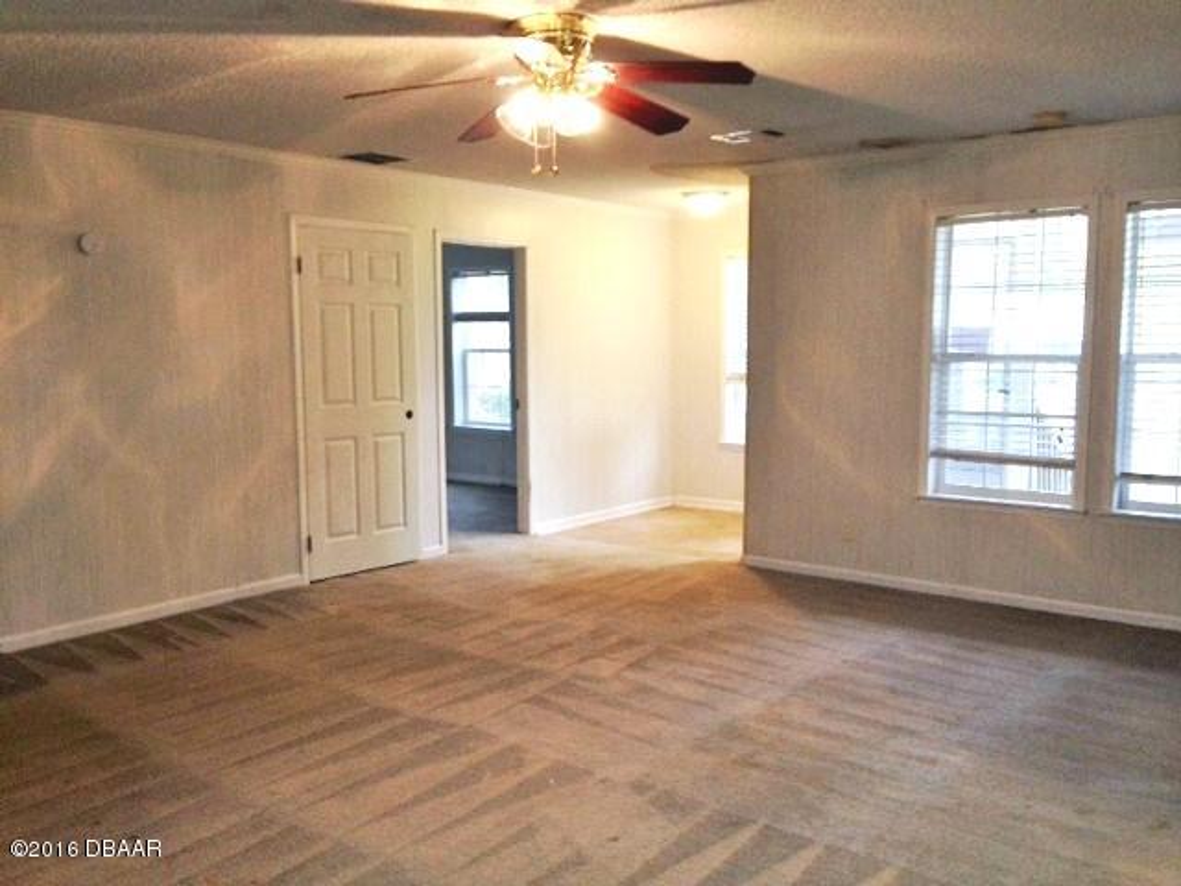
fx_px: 1126
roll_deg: +1.6
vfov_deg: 42.9
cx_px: 590
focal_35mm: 33
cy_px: 443
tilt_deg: -7.4
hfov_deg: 55.4
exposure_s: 1/20
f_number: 2.4
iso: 64
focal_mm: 4.12
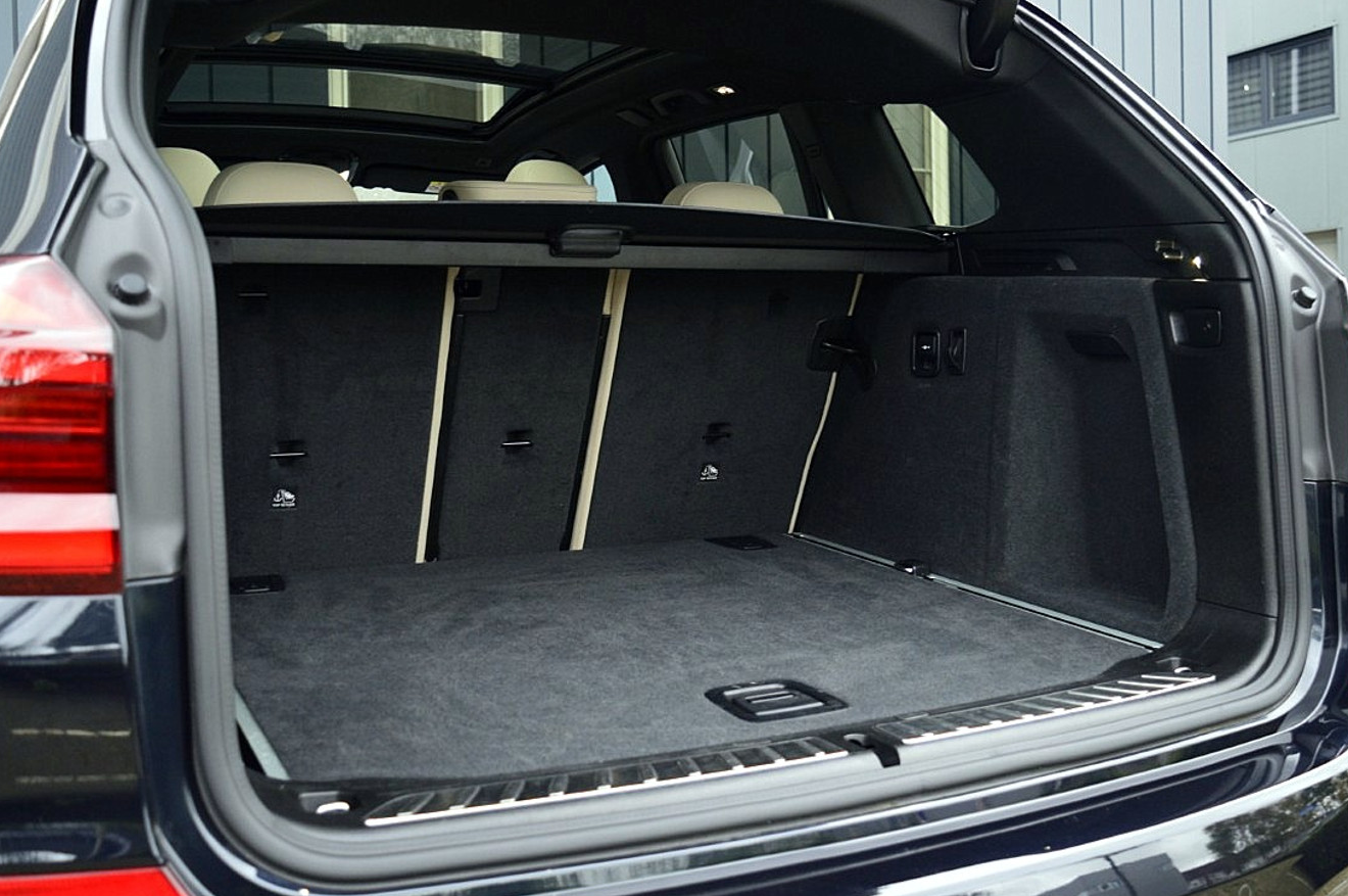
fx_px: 1309
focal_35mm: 35
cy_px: 442
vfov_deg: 37.8
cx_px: 647
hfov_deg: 54.5
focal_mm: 22
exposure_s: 1/50
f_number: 3.8
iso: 800
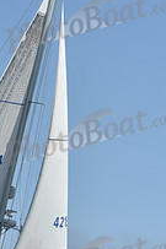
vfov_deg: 10.2
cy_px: 216
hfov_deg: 6.8
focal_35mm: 200
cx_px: -57
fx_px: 1386
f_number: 9
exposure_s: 1/1600
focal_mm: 70
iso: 320
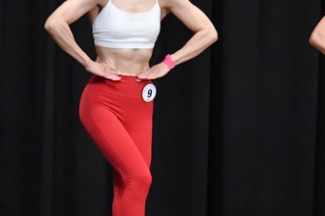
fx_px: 4685
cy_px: 106
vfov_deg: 2.6
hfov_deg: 4.0
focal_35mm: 519
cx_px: -40
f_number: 5.6
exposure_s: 1/400
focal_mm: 150
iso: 8000
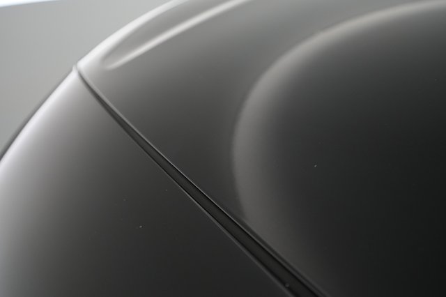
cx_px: 223
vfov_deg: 46.4
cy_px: 148
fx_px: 347
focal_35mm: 28
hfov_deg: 65.5
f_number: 4.5
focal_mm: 28
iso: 2000
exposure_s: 1/100
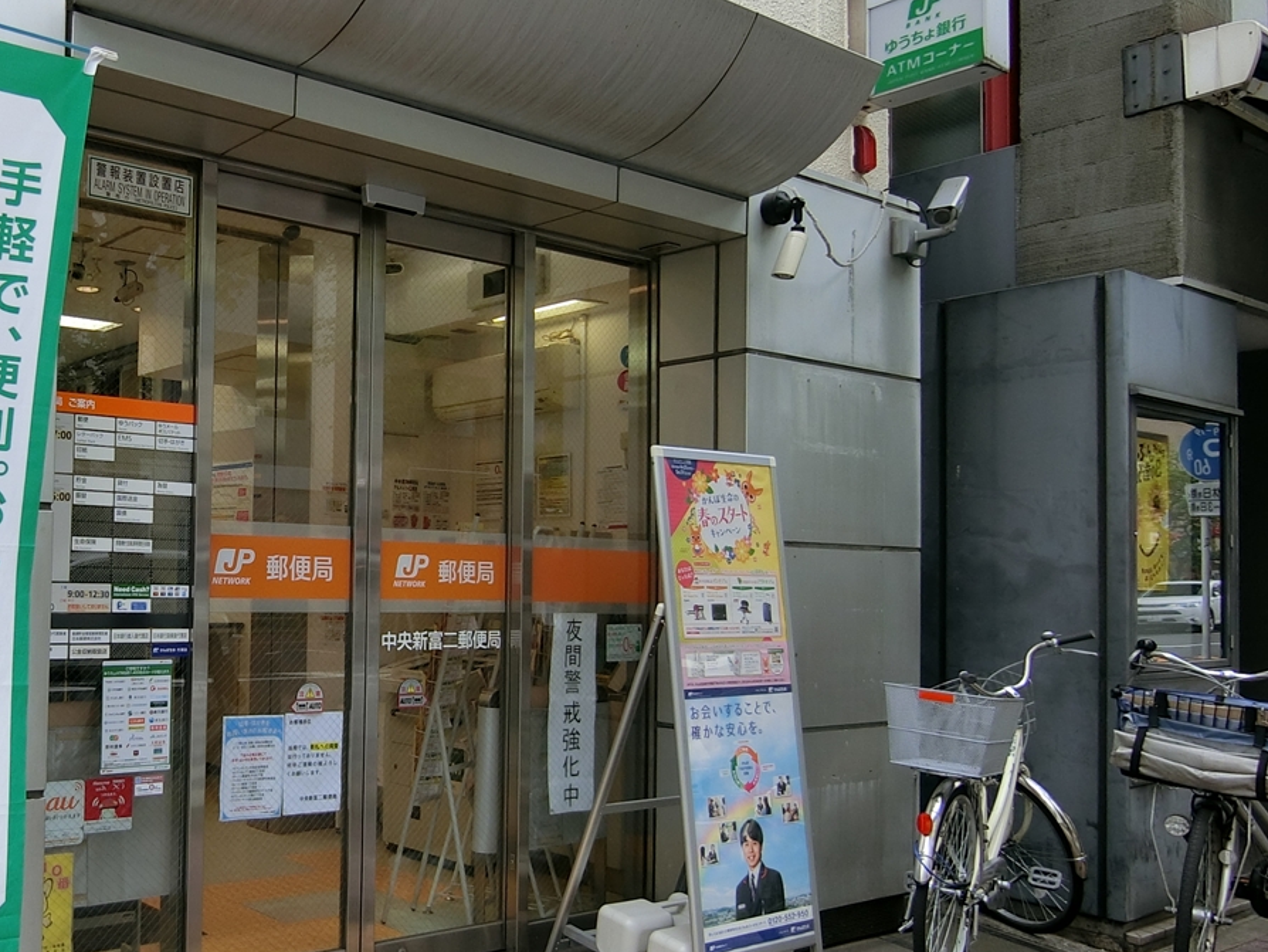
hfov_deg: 50.5
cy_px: 542
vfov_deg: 41.7
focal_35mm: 34
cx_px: 247
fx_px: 1246
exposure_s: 1/160
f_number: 2.7
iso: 80
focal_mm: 4.06
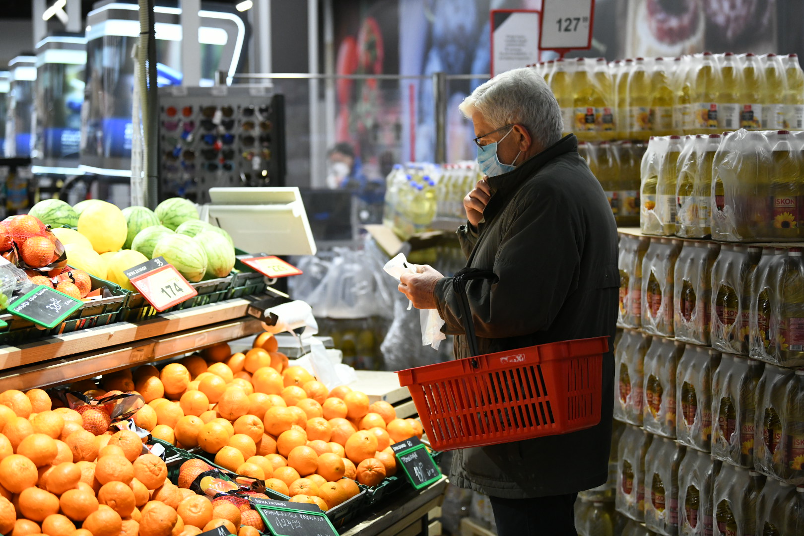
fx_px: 1675
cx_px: 402
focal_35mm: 75
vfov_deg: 18.2
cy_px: 268
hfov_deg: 27.0
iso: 3200
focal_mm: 75
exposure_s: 1/800
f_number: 2.8
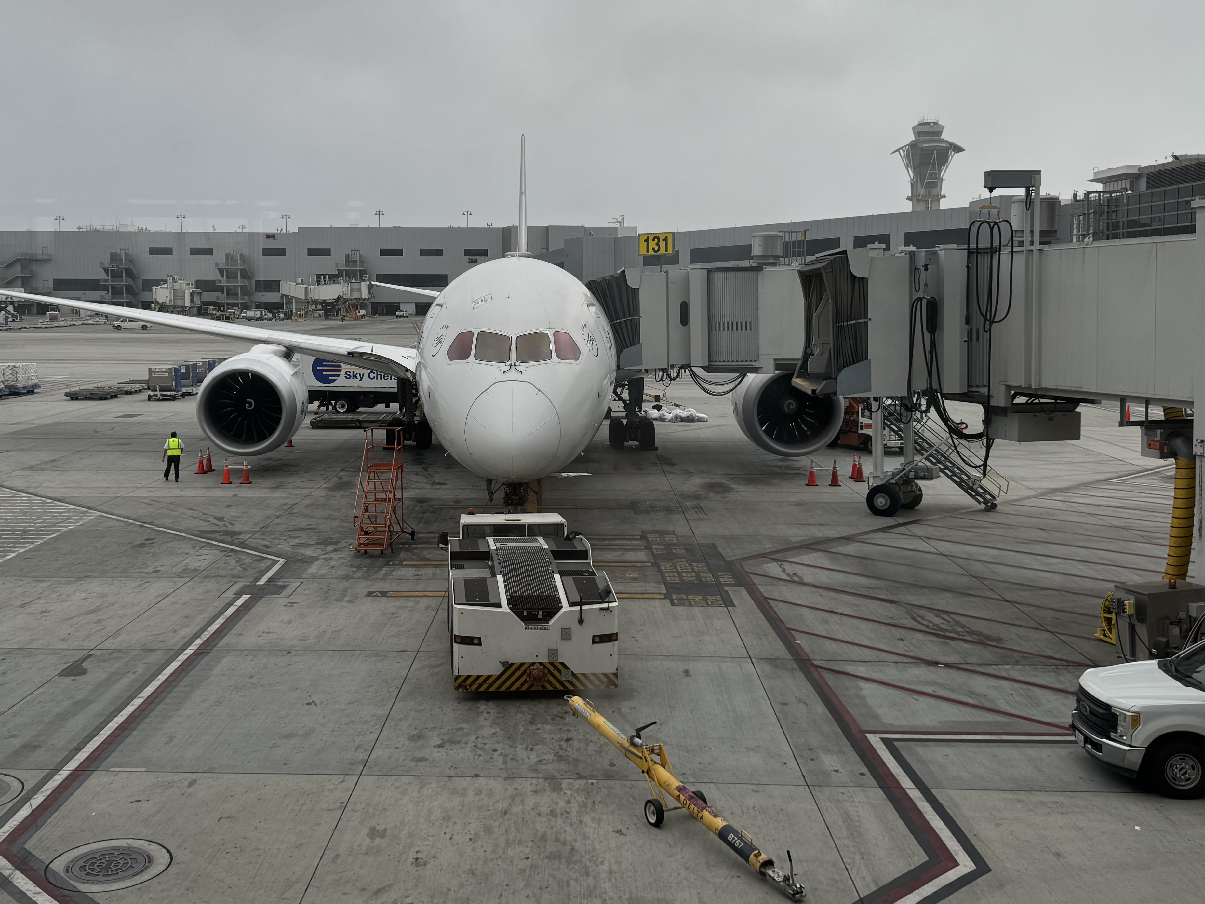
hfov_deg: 50.0
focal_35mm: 37
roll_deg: +0.0
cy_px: 371
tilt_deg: -4.9
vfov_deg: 38.5
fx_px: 1288
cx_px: 515
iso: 80
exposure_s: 1/5814
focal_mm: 6.76
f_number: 1.78
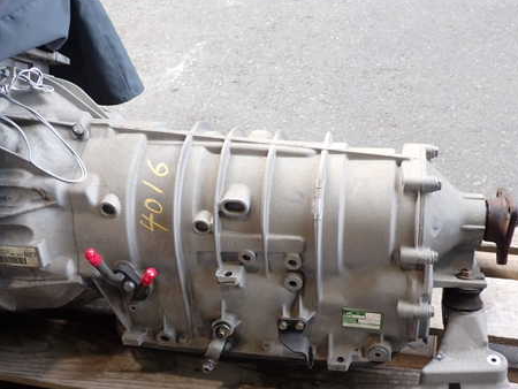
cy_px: 215
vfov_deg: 36.0
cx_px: 252
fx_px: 599
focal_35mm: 40
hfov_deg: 46.8
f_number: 2.3
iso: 200
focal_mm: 5.4
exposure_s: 1/100
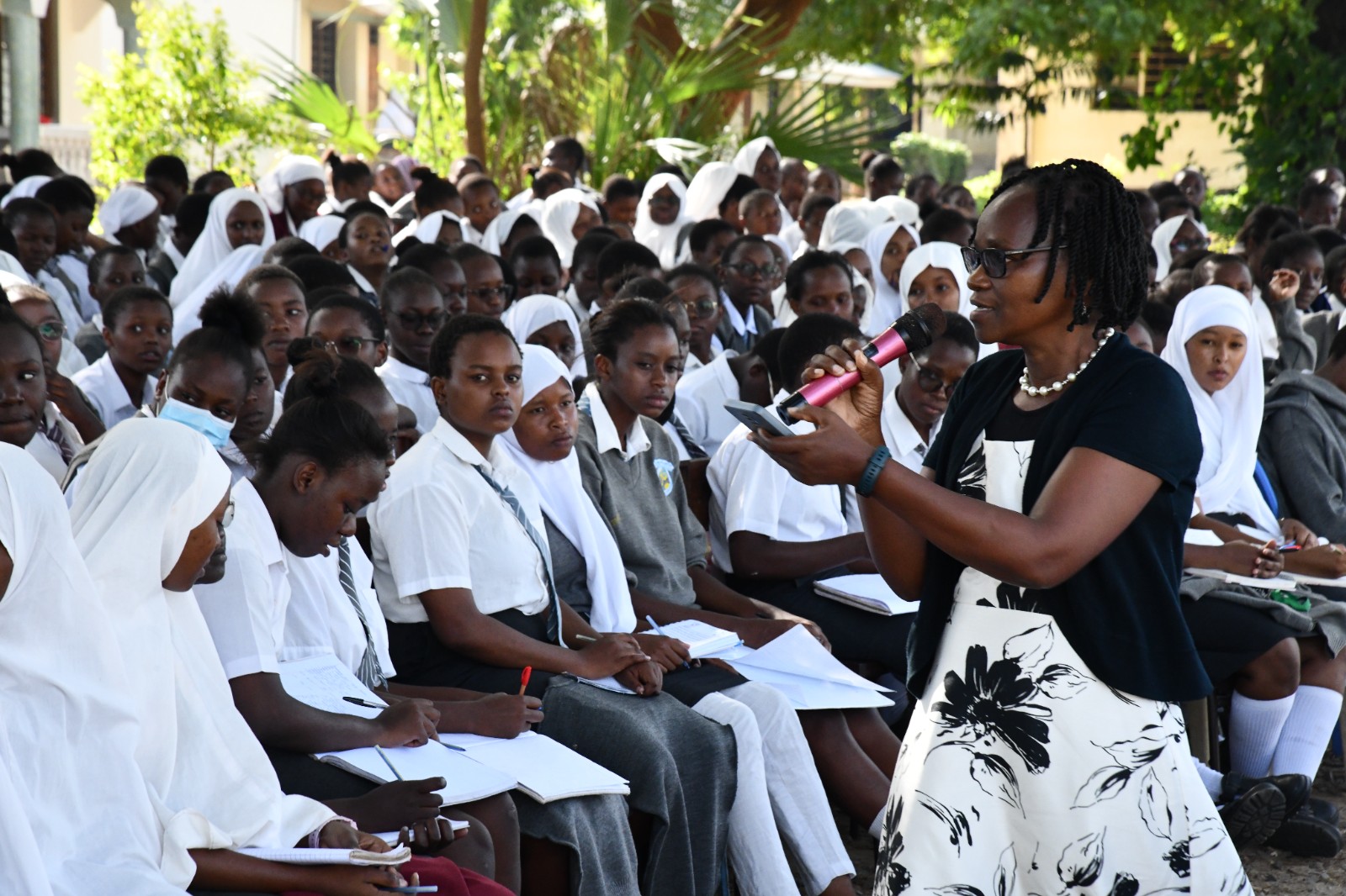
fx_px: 4485
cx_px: 673
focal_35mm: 120
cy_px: 448
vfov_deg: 11.4
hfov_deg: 17.1
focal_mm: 120
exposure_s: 1/320
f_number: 13
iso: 3600
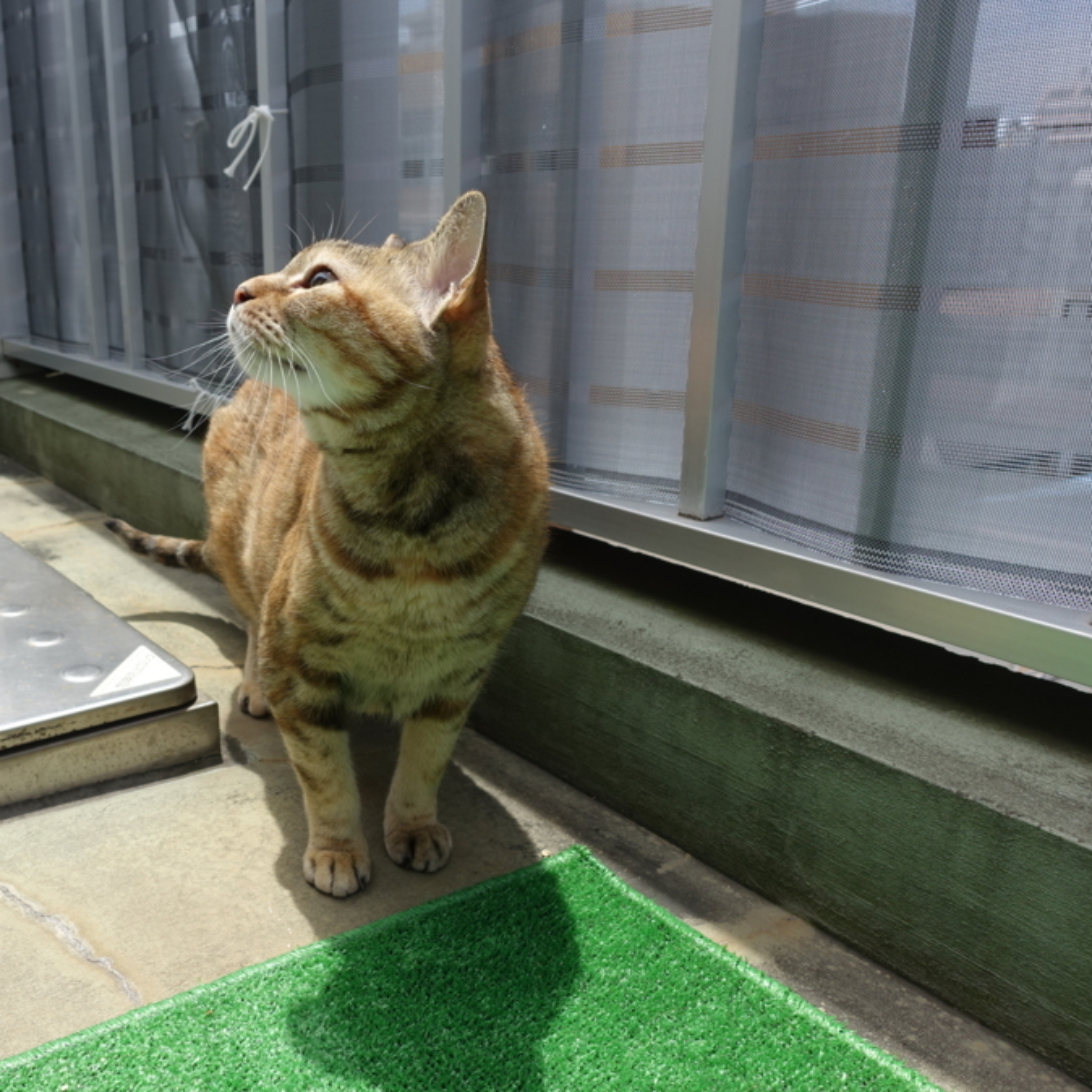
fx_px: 1106
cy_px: 547
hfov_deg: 50.5
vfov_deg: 52.5
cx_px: 279
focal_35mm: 31
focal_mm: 8.8
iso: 125
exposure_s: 1/640
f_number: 4
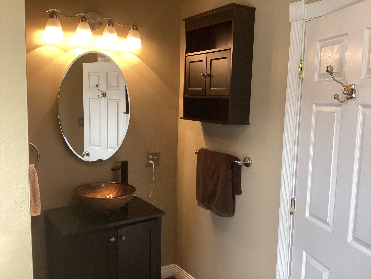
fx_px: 332
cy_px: 140
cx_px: 186
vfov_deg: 45.4
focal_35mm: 31
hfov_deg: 58.4
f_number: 2.4
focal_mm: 3.3
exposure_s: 1/60
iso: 125
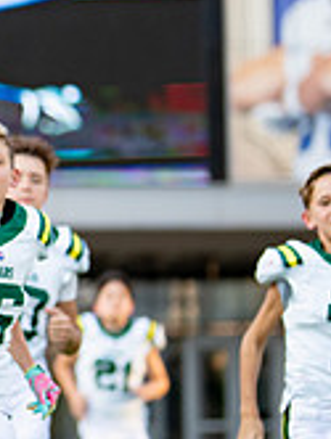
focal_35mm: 200
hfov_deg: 7.3
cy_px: 210
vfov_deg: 9.9
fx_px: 2543
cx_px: -152
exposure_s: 1/4000
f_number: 1.2
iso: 320
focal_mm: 50
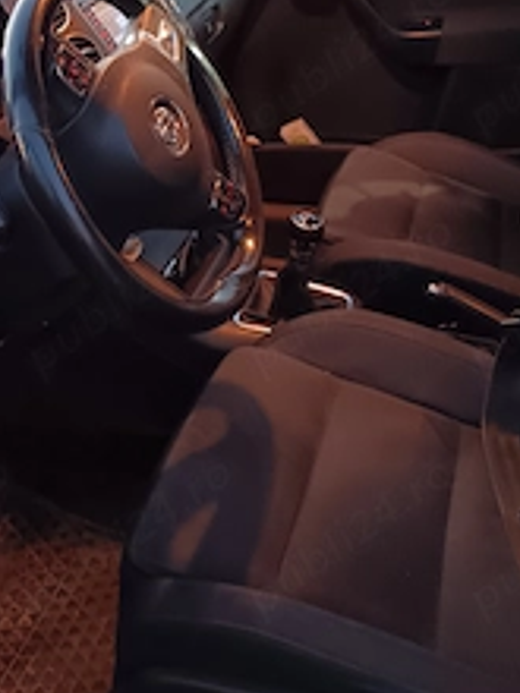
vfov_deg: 37.1
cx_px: 240
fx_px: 981
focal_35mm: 49
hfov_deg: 29.7
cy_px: 107
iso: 3356
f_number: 1.9
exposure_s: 1/16.7
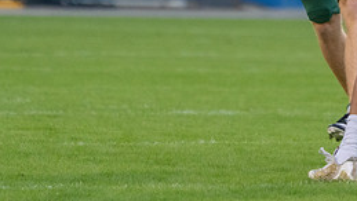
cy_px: -81
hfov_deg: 1.8
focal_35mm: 1178
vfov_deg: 1.0
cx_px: 343
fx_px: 11157
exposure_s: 1/1250
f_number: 5.6
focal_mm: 400
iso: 3200
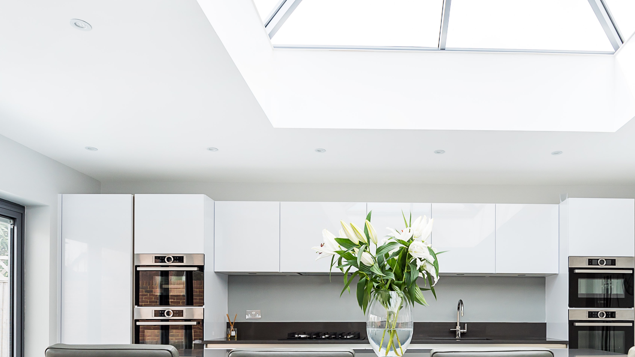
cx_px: 401
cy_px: 323
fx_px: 438
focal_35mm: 26
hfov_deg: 70.6
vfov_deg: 40.9
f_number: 7.1
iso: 400
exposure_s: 1/100
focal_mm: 14
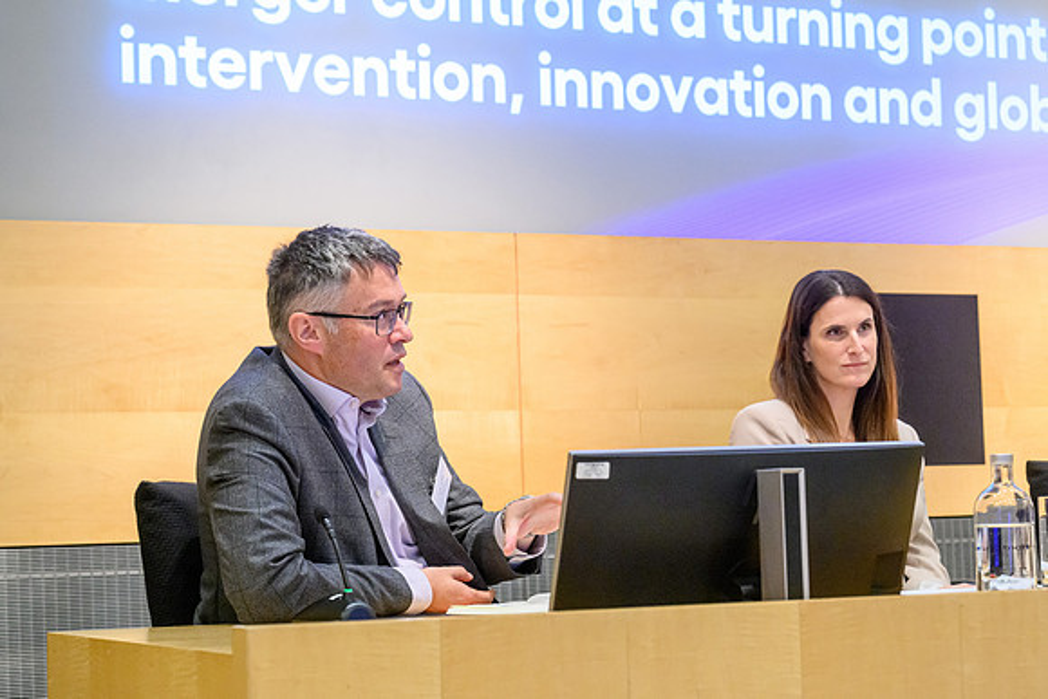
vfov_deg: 18.1
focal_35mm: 76
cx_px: 524
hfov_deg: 26.8
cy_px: 350
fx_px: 2198
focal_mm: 73
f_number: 5
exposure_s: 1/125
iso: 5000
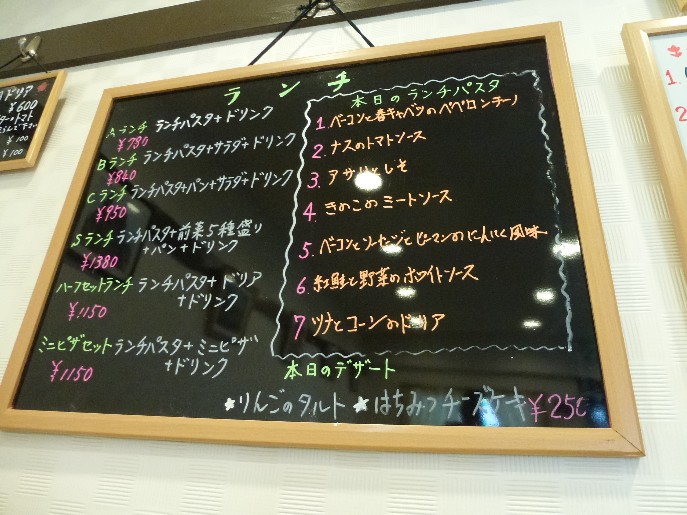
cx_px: 344
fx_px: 476
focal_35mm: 24
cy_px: 258
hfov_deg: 71.6
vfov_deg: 56.8
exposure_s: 1/25
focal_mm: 4.3
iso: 400
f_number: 3.3
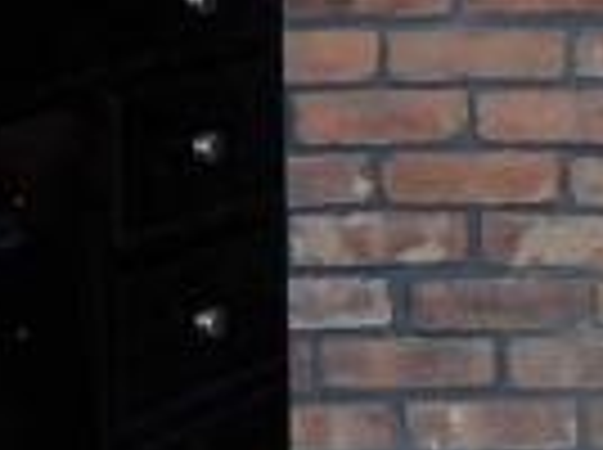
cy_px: -328
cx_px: 324
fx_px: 3199
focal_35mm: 184
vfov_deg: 7.8
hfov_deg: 10.8
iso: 200
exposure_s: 1/30
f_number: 3
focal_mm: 4.3
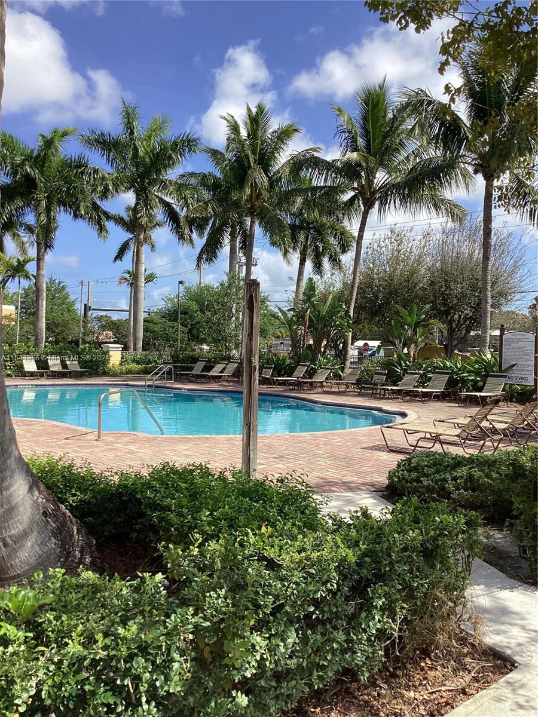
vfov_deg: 58.4
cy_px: 358
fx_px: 642
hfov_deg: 45.4
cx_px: 269
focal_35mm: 31
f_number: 2.4
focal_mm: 3.3
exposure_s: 1/1199
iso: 25
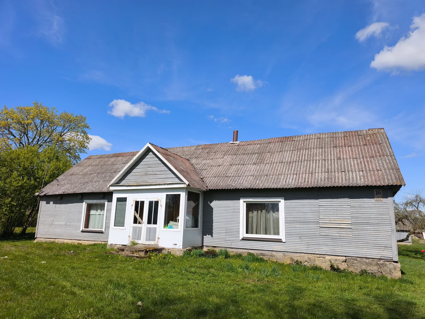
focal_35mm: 23
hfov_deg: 73.9
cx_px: 212
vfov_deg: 58.9
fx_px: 282
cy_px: 160
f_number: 1.6
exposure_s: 1/7659
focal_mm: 6.57
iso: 64
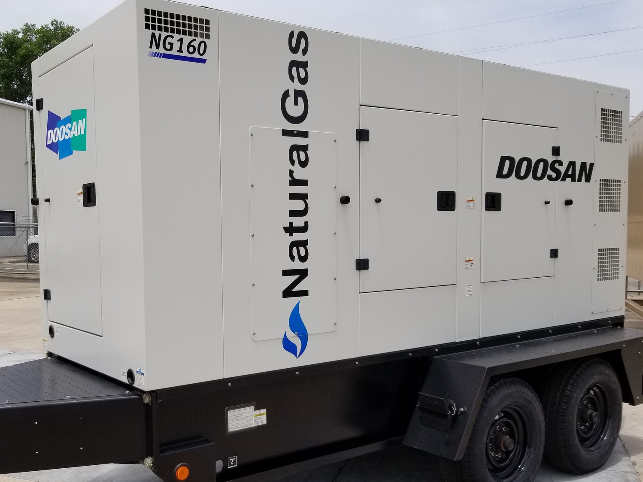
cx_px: 215
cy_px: 288
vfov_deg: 40.5
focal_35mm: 35
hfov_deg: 51.7
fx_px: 650
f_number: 1.7
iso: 50
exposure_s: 1/3360
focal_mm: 4.25
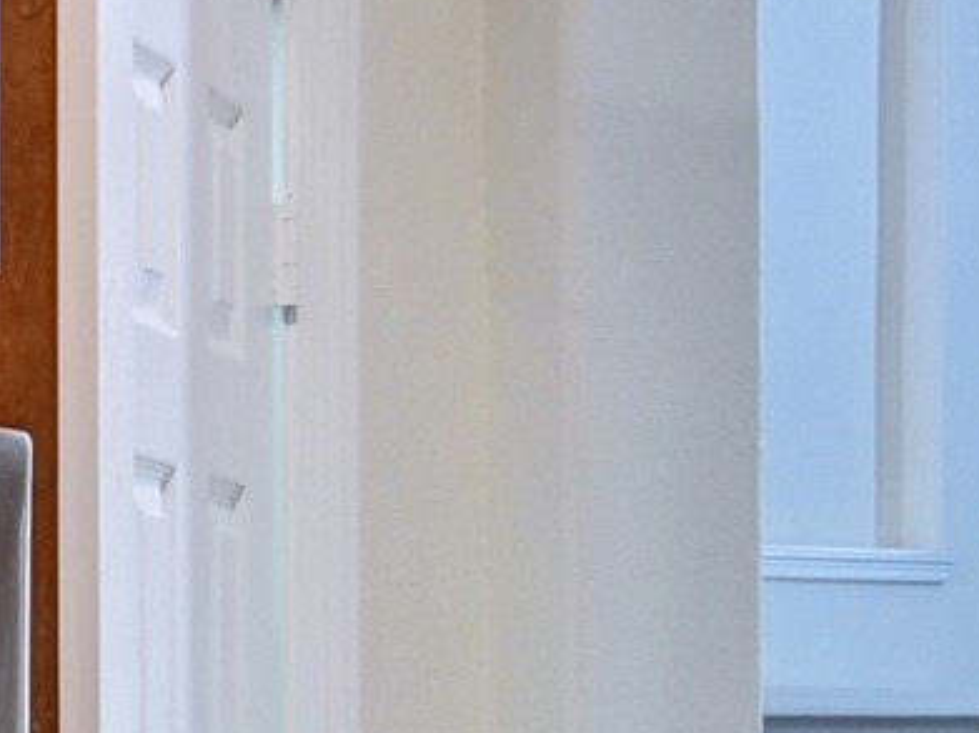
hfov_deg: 12.4
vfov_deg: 9.5
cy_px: 831
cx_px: -230
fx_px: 4382
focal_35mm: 155
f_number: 8
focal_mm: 29
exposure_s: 1/2.5
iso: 400
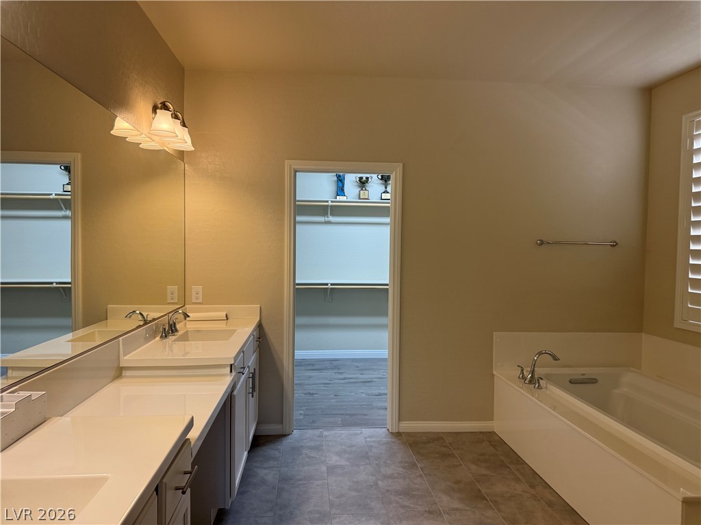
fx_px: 486
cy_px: 262
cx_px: 350
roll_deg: -0.4
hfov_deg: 71.6
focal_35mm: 24
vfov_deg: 56.8
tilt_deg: -1.5
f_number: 1.78
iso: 160
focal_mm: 6.76
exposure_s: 1/230
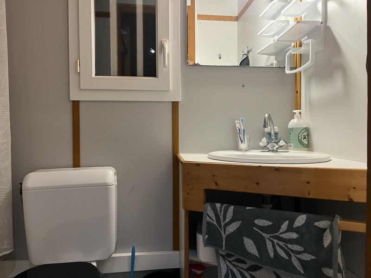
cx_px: 186
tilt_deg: -1.3
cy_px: 139
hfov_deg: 67.3
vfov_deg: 53.1
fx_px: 279
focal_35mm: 26
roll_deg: +1.0
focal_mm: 5.1
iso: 200
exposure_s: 1/50
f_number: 1.6
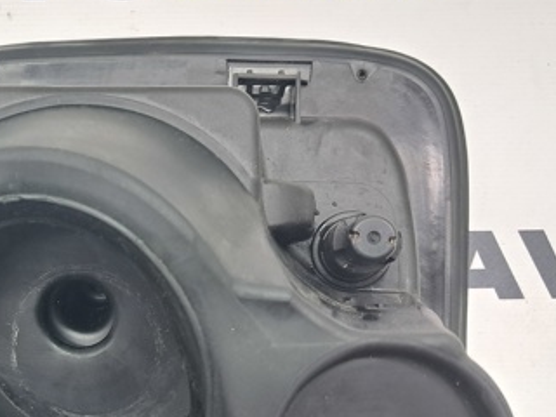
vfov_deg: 26.9
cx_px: 33
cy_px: 279
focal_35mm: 54
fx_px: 867
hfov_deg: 33.3
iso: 80
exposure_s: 1/60
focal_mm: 4
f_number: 1.8
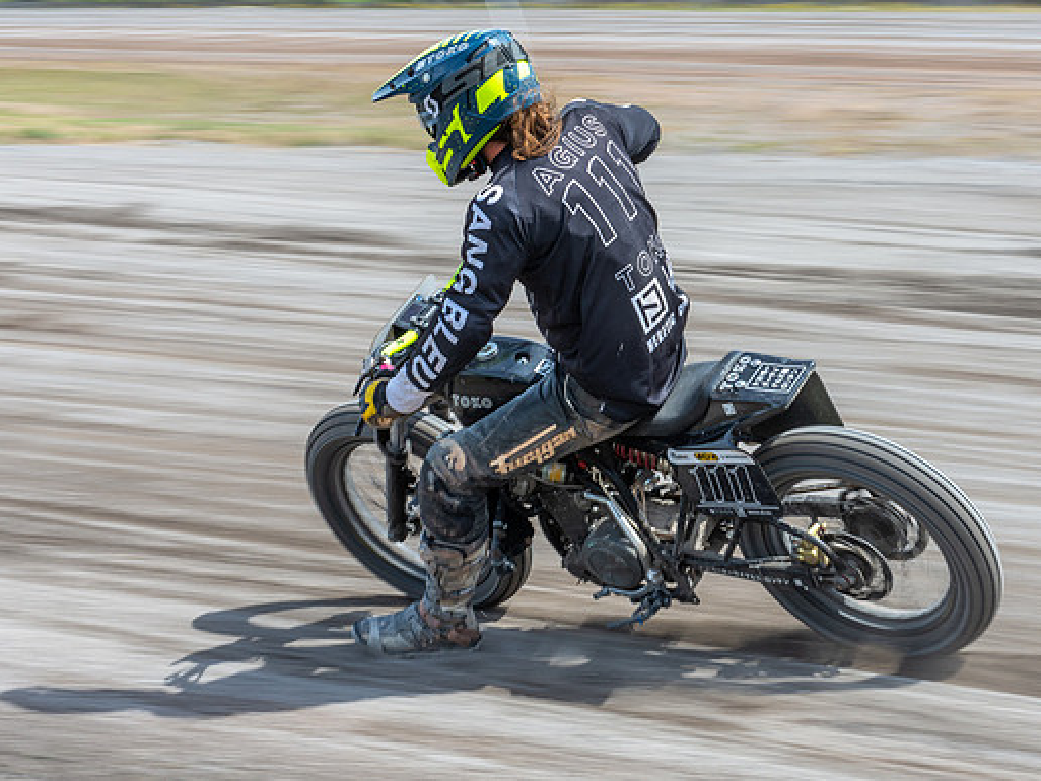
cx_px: 671
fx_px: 3279
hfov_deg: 18.0
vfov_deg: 13.6
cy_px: 391
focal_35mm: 109
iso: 160
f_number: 8
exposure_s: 1/160
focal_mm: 55
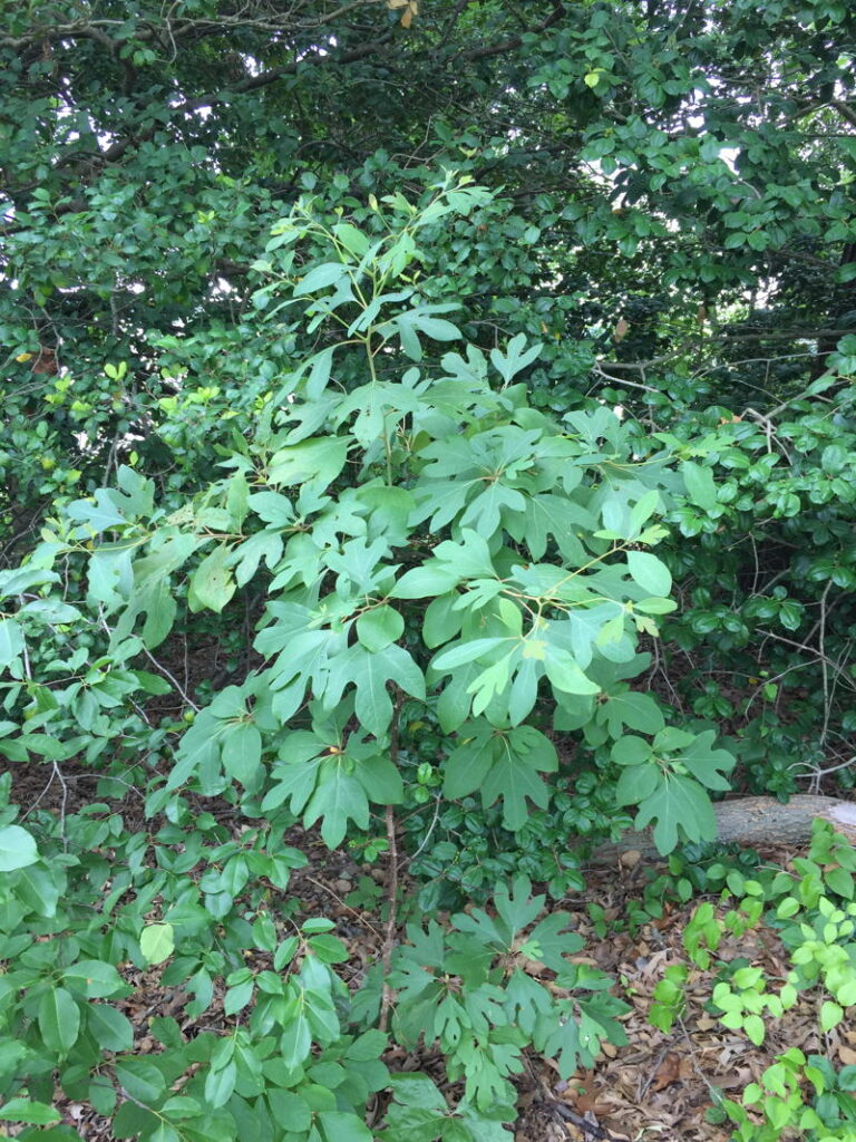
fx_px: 956
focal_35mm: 29
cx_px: 428
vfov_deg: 61.7
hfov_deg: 48.2
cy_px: 571
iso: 40
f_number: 2.2
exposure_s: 1/120
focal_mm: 4.15
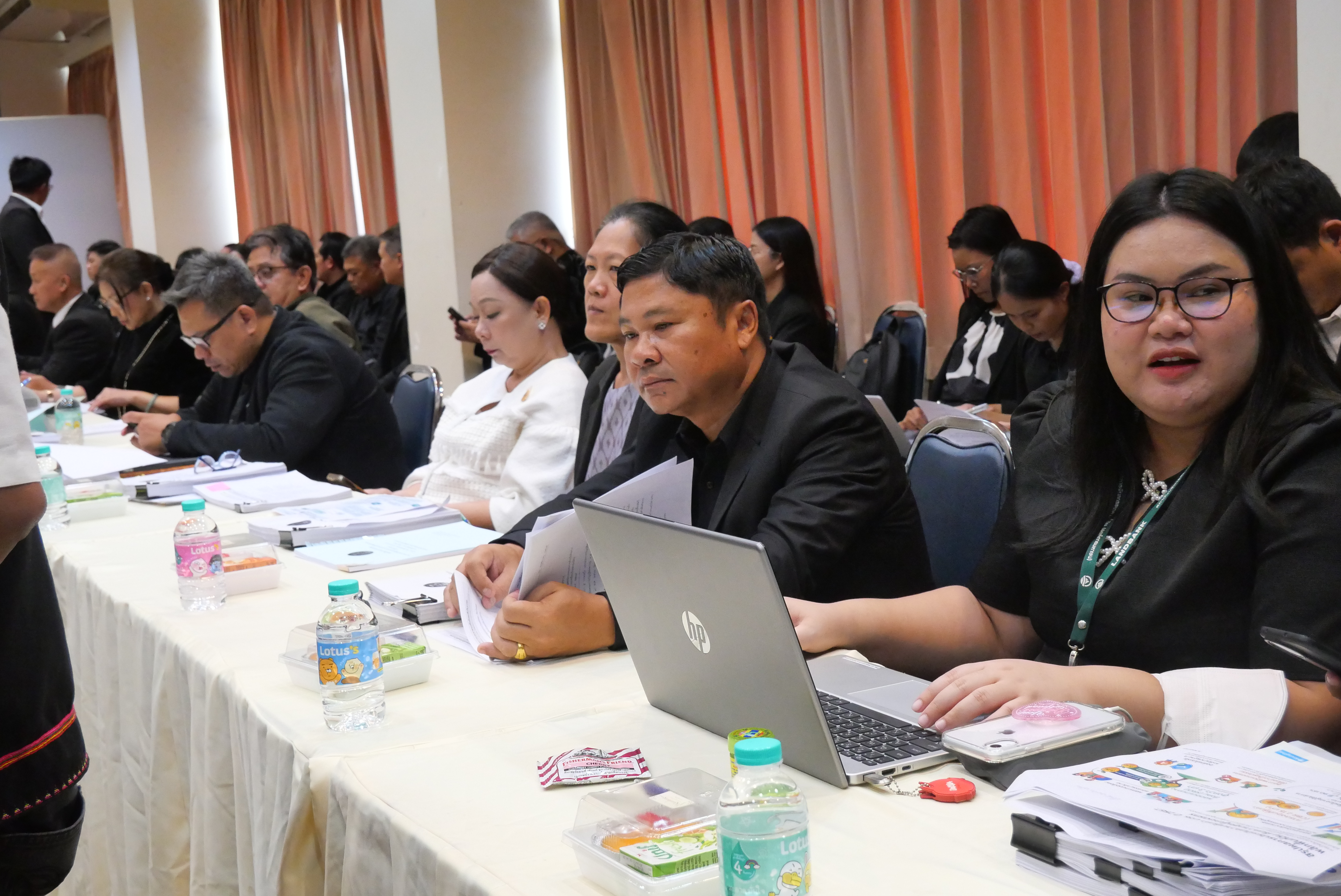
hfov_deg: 41.9
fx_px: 1752
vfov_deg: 28.7
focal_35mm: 47
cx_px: 670
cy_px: 448
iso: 3200
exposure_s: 1/100
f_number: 5.6
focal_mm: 23
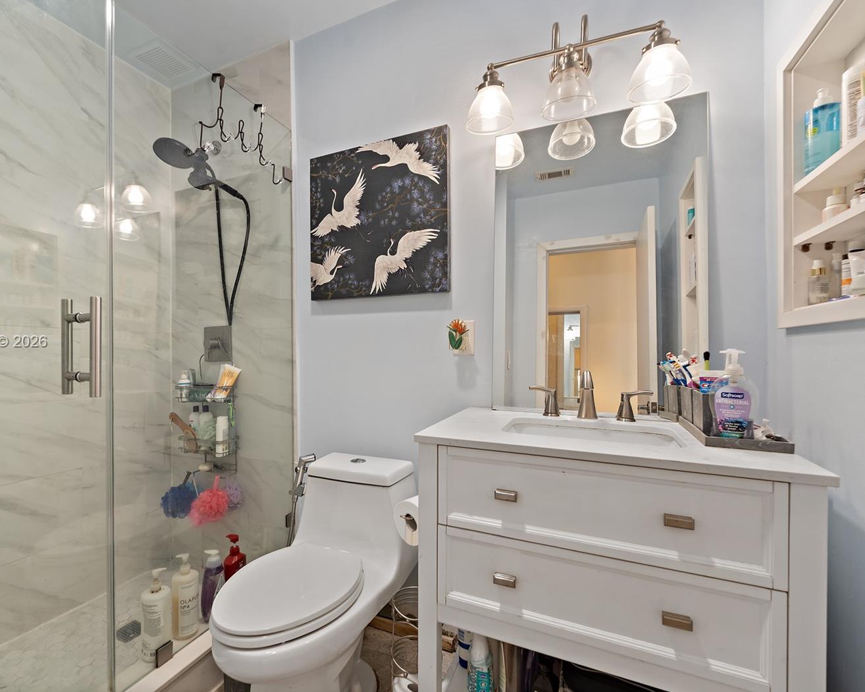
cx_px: 369
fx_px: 410
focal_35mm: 16
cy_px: 342
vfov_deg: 80.4
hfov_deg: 92.5
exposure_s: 1/1.25
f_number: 8
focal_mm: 14
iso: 100
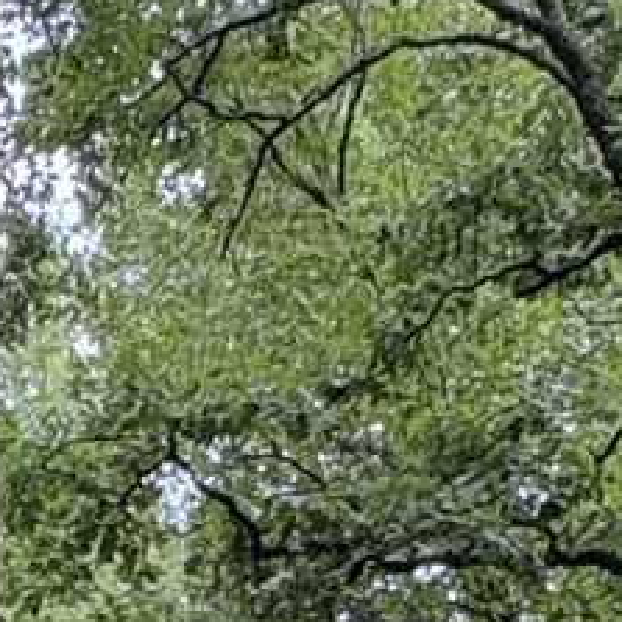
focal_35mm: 128
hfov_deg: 13.3
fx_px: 2602
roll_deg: -3.9
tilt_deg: -8.0
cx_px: -106
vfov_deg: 11.7
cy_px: 1370
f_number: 2.2
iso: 125
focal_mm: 2.22
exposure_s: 1/122
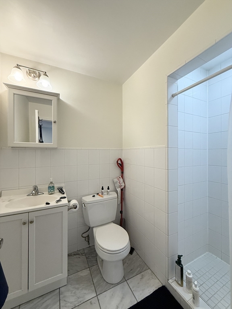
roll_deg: +0.5
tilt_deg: +1.4
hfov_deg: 85.7
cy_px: 154
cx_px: 116
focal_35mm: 14
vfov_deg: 102.1
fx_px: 125
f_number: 2.2
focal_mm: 2.22
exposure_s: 1/120
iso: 250
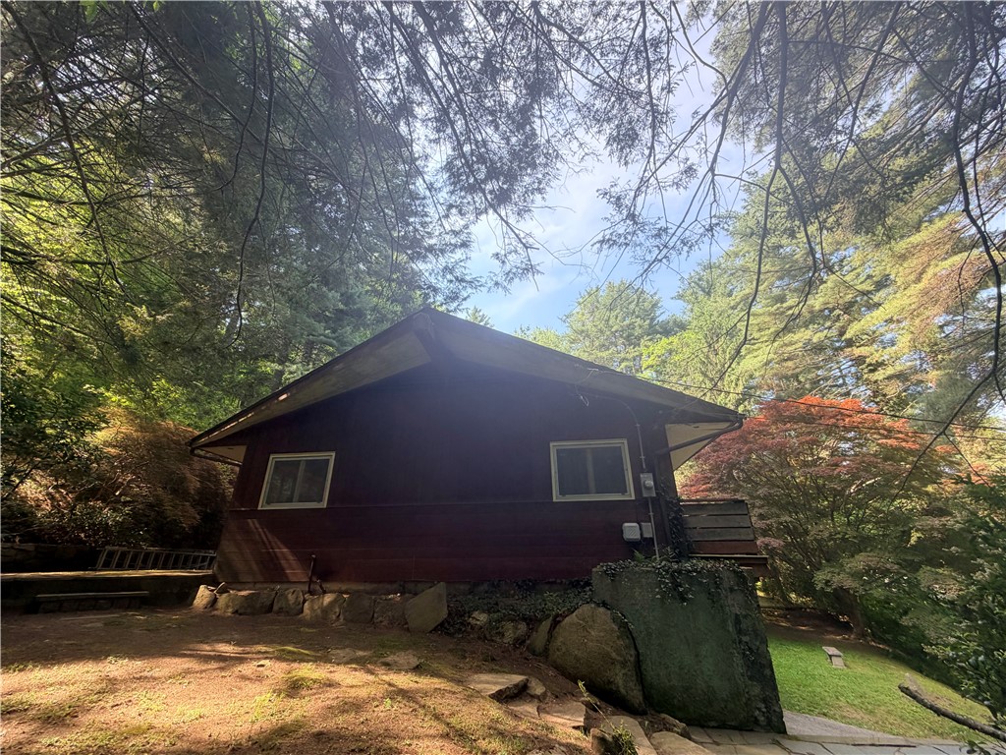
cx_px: 503
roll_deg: -0.7
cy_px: 378
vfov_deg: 85.7
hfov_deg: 102.1
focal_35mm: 14
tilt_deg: +26.8
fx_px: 407
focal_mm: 2.22
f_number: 2.2
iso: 40
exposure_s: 1/195
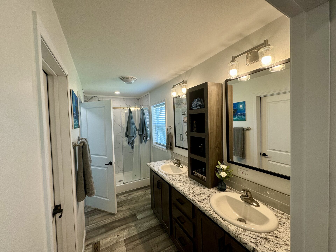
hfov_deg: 102.1
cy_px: 126
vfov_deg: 85.7
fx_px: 136
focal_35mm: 14
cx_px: 168
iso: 125
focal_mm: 2.22
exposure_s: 1/120
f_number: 2.2
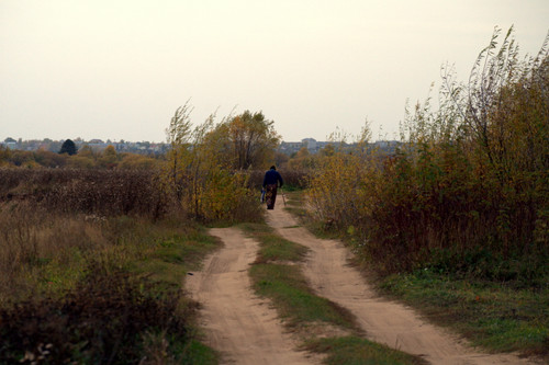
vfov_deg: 7.0
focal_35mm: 195
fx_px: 2973
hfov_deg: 10.6
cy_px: 182
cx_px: 274
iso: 800
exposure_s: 1/125
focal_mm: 130
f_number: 8
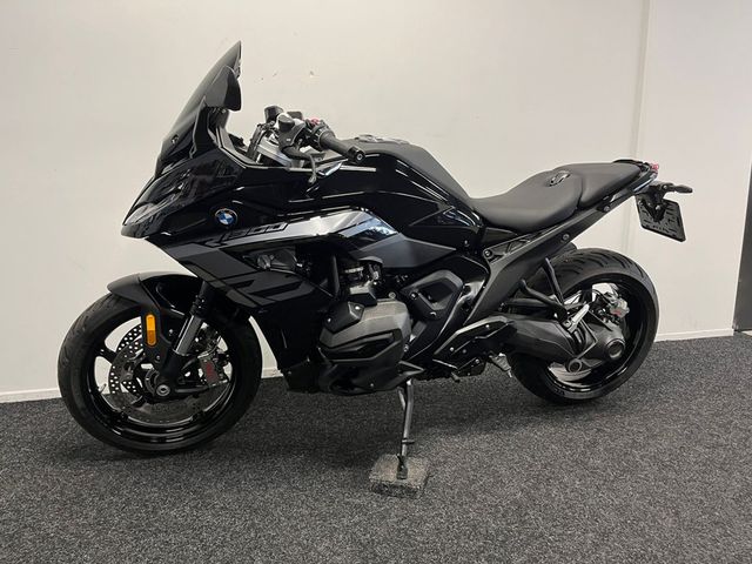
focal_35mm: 26
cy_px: 282
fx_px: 565
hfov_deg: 67.3
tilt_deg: -11.2
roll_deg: +0.3
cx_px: 376
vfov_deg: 53.1
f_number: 1.6
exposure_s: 1/50
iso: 125
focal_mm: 5.1
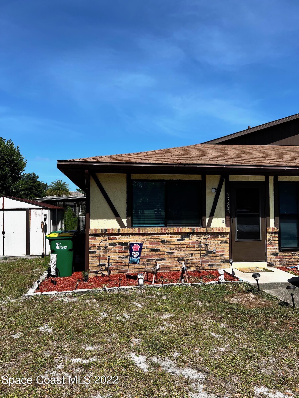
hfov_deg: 53.1
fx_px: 299
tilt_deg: +3.2
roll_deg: -1.2
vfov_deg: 67.3
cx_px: 150
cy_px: 199
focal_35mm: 26
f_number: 1.5
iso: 50
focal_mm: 5.7
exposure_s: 1/4115
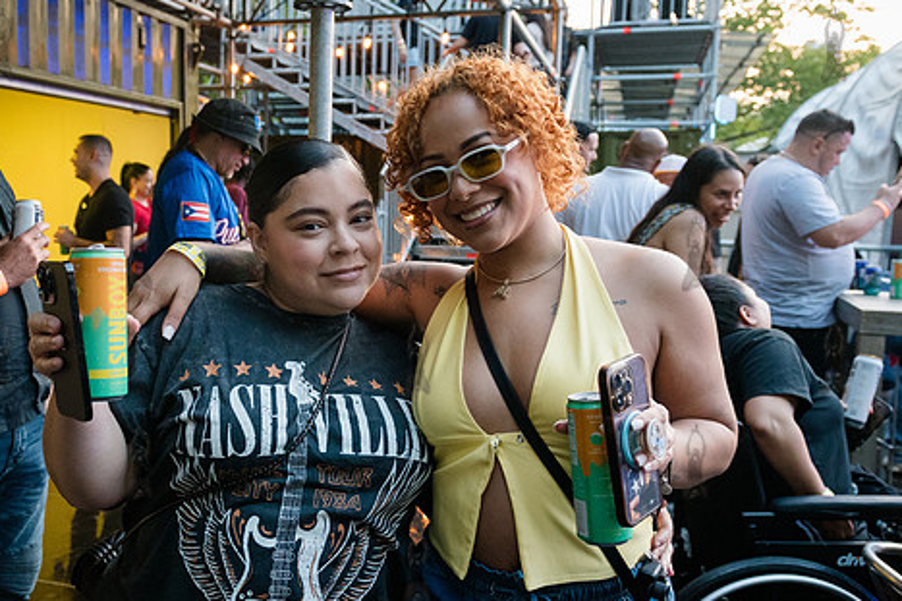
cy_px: 317
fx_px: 927
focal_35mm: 37
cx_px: 323
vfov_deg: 35.9
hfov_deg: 51.2
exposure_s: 1/125
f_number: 3.5
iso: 3200
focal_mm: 24
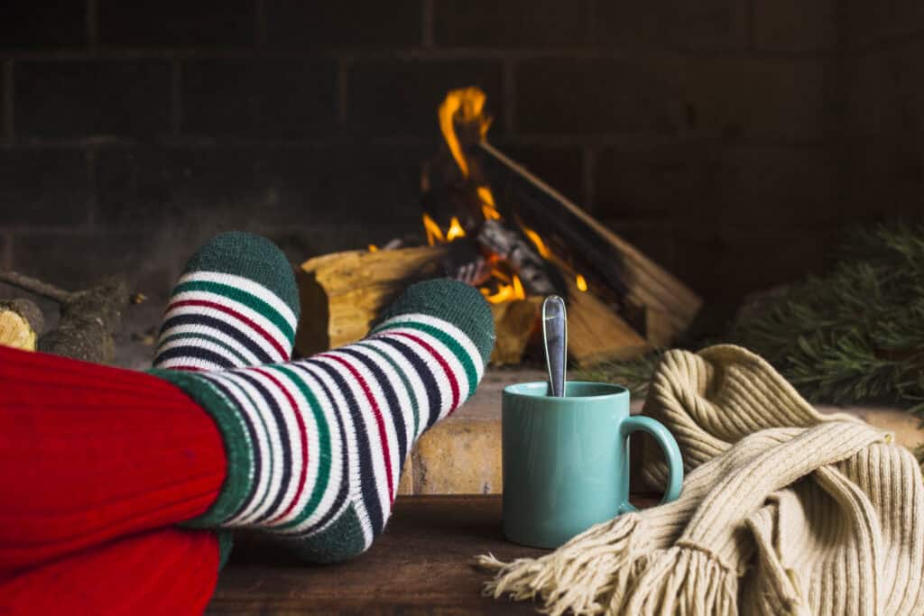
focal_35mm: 52
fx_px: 1348
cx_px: 462
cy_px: 308
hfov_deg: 37.8
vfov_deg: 25.8
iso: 250
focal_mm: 35
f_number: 3.5
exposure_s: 1/125
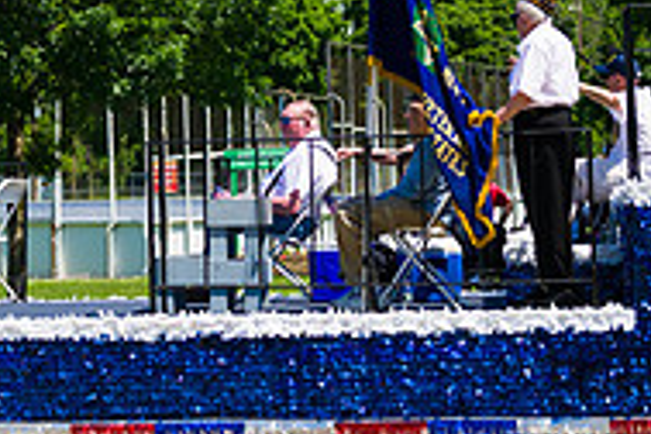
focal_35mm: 98
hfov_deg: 20.8
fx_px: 1772
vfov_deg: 13.8
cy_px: 12
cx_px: 317
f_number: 5
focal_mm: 32
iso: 200
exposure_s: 1/2500
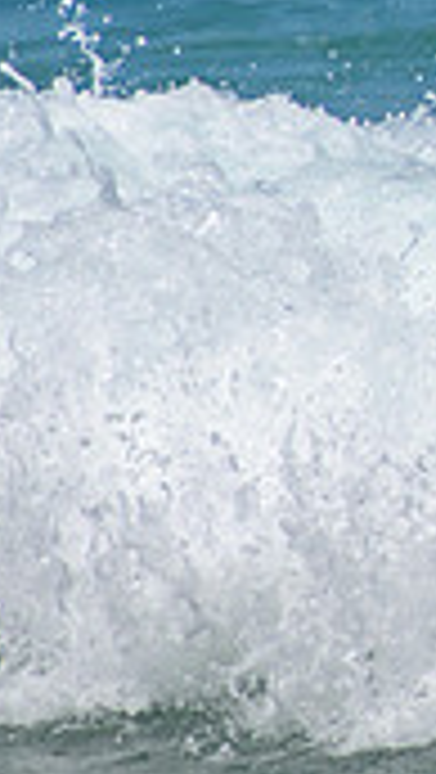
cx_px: 984
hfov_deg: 0.6
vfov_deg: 1.0
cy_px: 101
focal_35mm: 2122
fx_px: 43528
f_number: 5.6
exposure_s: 1/2000
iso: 200
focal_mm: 400
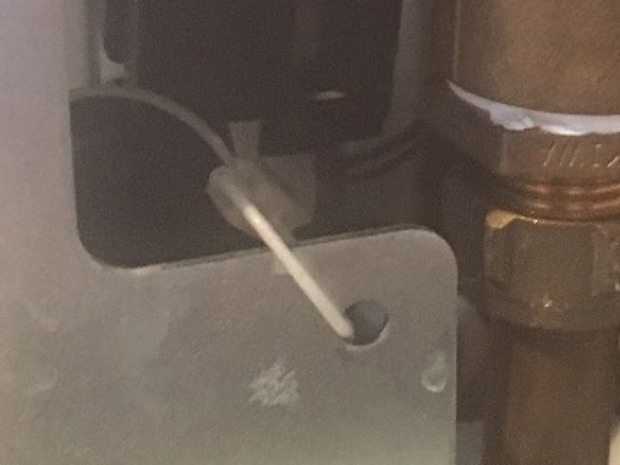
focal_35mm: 99
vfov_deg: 14.5
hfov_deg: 19.6
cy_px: -83
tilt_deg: -19.5
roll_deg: -2.8
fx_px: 1773
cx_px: 516
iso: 400
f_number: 2.2
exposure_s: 1/17
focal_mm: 4.15
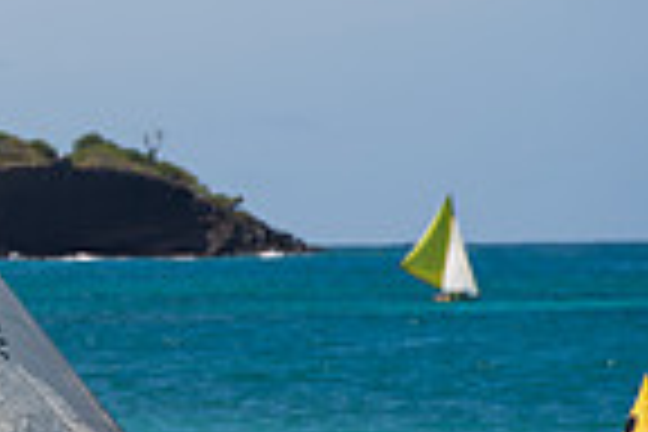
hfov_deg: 2.5
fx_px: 14543
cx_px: -477
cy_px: 184
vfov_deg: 1.7
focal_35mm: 808
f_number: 8
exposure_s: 1/640
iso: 100
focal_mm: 200
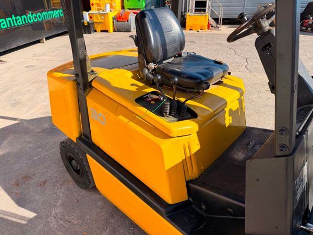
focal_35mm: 24
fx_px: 217
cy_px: 118
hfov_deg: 71.6
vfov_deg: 56.8
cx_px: 156
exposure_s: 1/2703
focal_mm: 6.76
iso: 80
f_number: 1.78
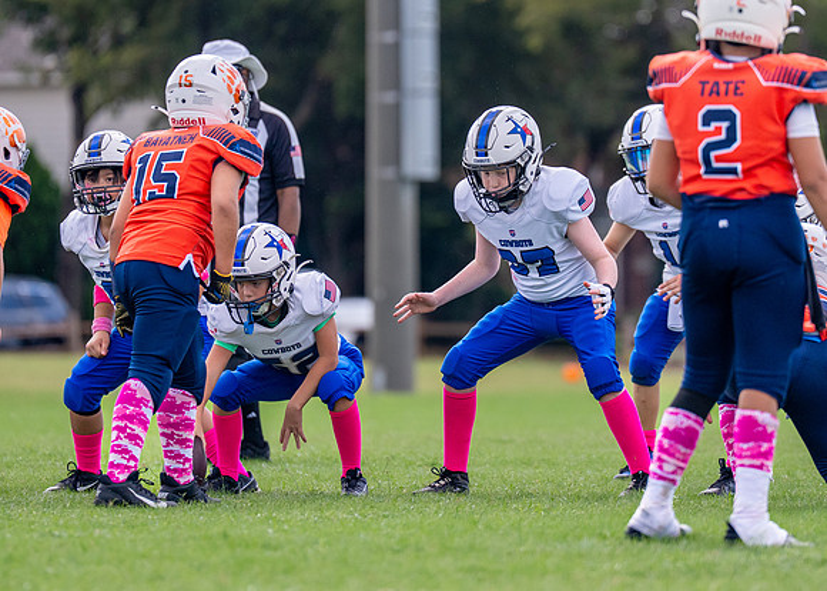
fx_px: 9537
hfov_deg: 5.0
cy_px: 224
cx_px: 515
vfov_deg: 3.5
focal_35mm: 406
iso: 400
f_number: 2.8
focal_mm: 200
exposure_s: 1/3200
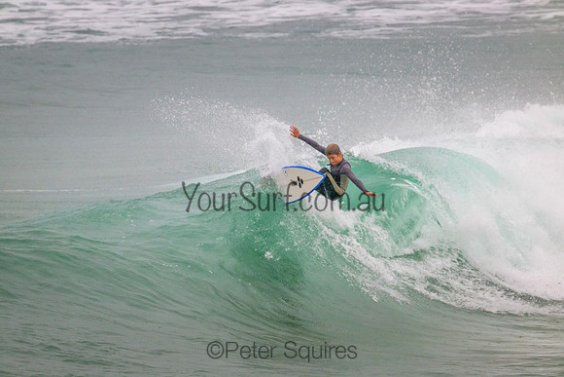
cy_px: 188
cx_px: 282
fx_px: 12536
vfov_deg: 1.7
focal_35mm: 800
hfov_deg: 2.6
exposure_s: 1/1250
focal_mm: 800
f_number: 11
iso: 4000
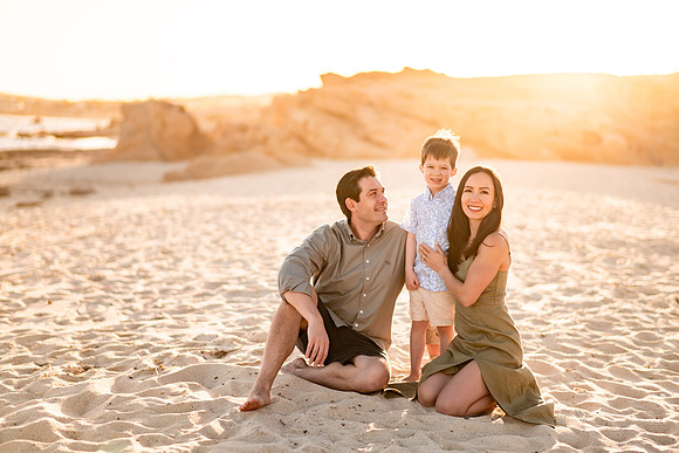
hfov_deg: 34.5
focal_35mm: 58
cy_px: 226
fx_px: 1094
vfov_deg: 23.4
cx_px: 340
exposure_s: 1/3200
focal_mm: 58
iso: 100
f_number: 1.8
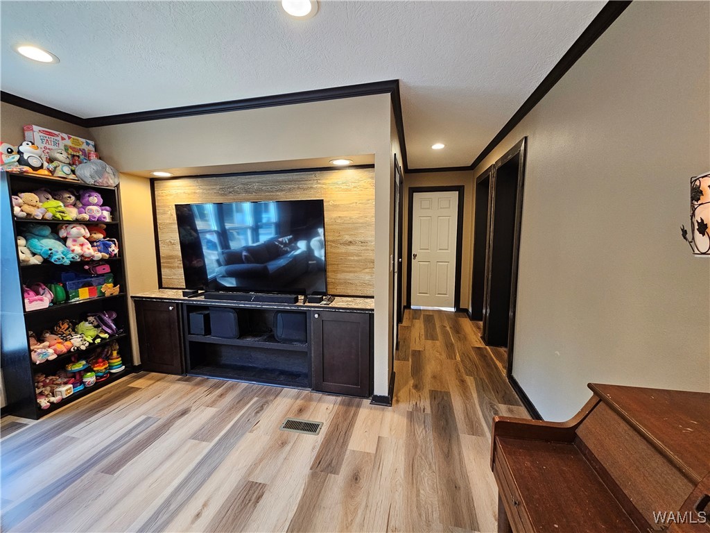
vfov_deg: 89.9
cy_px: 266
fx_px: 267
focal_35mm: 13
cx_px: 355
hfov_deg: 106.2
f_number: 2.2
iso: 320
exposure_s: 1/60
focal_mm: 2.2
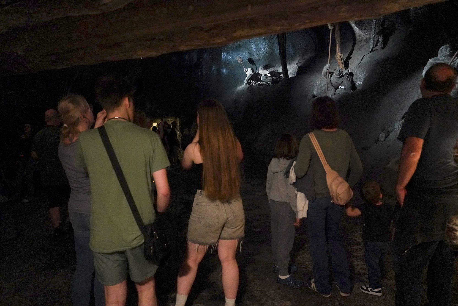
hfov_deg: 73.7
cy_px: 153
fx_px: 305
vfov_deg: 53.1
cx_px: 229
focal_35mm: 24
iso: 6400
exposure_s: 1/80
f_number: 3.5
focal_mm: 24
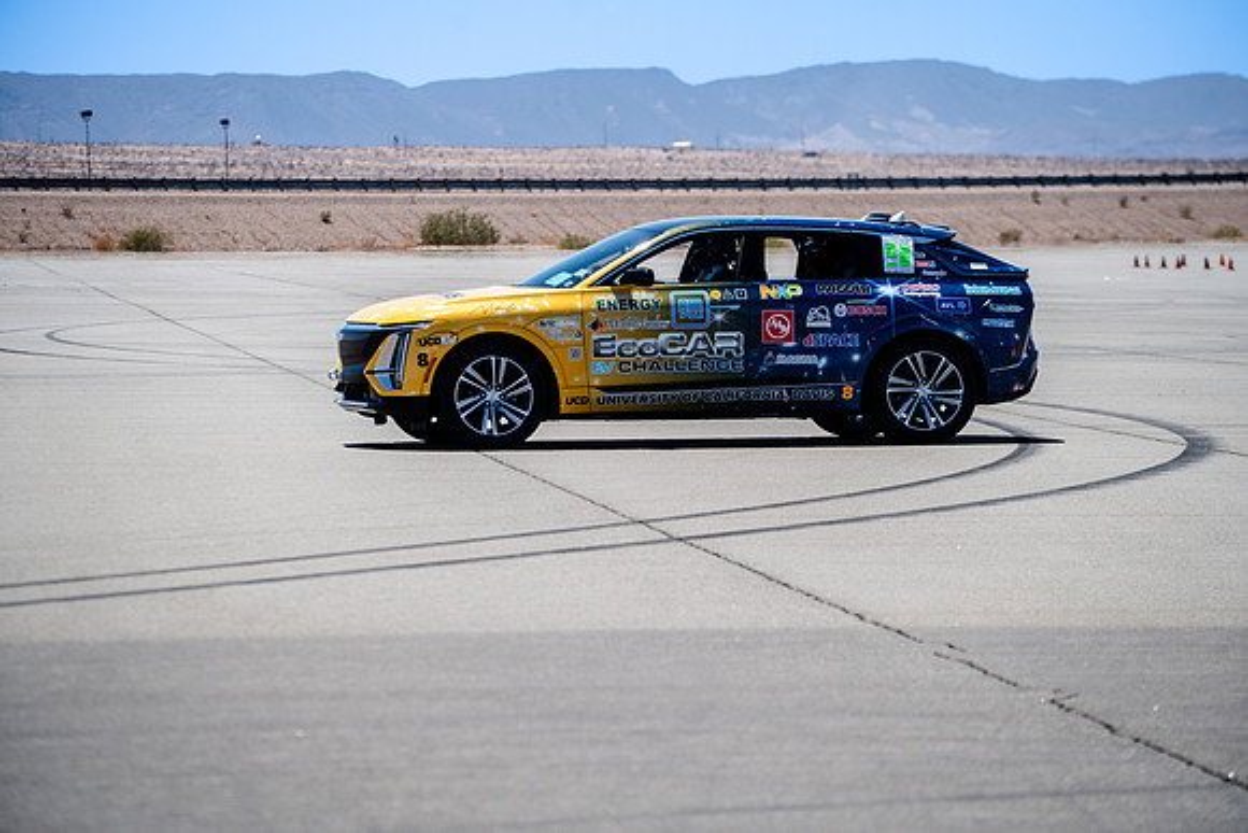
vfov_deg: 6.9
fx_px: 6935
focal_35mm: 200
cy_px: 416
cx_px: 624
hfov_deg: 10.3
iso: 200
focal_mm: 200
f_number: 5.6
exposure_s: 1/1250
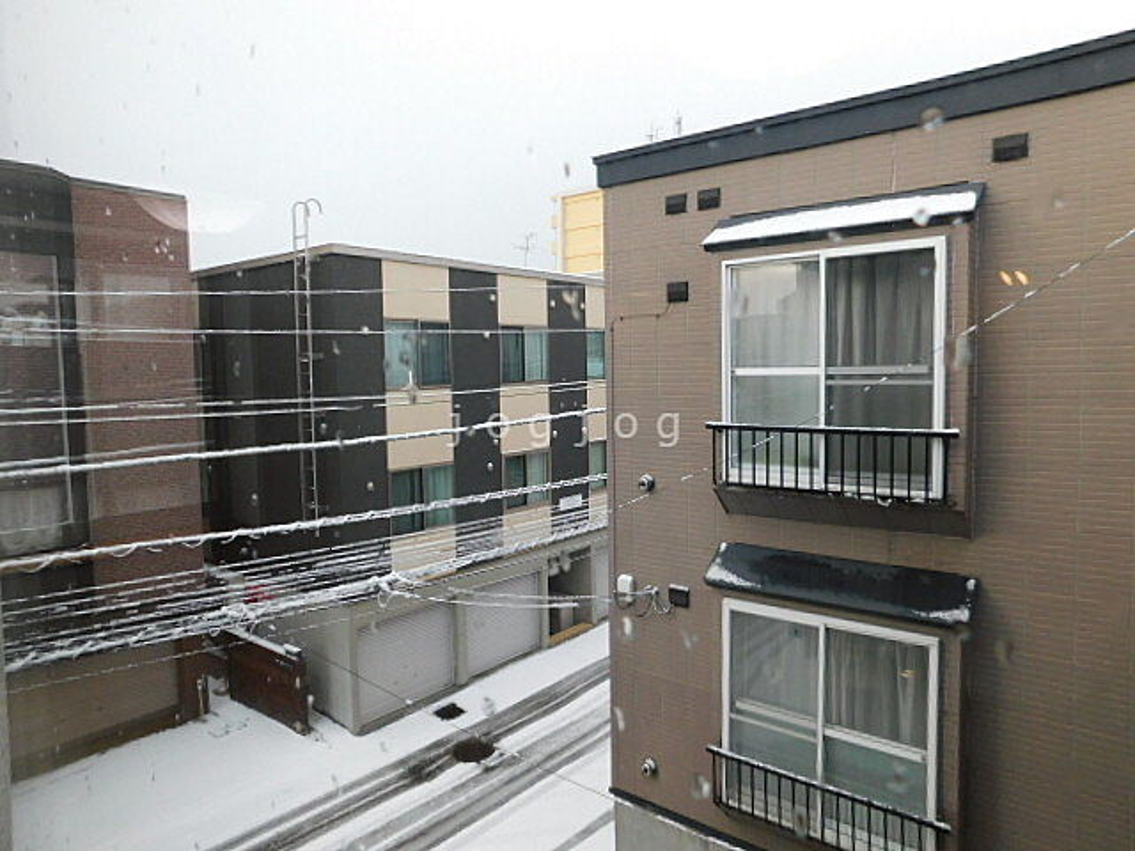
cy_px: 426
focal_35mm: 23
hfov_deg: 73.9
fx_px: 754
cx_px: 568
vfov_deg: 58.9
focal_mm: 4
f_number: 3
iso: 125
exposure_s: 1/320
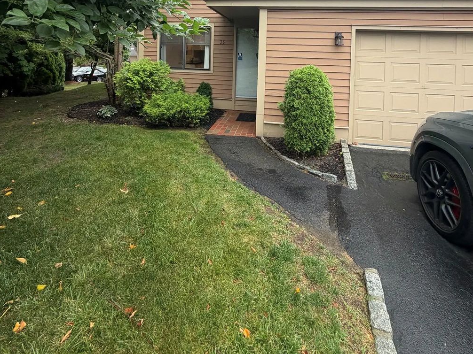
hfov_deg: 84.7
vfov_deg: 60.7
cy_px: 52
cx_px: 238
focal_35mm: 19
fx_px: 260
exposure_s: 1/151
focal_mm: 2.22
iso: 64
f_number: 2.2
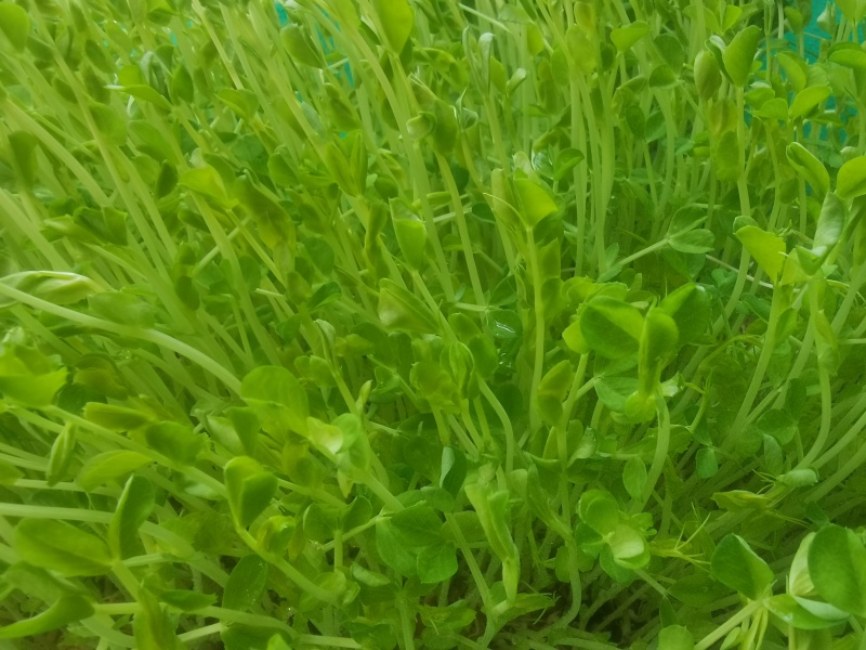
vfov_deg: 53.1
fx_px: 650
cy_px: 325
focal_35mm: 26
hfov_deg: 67.3
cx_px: 433
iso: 80
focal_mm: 2.26
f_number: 2.2
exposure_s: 1/50
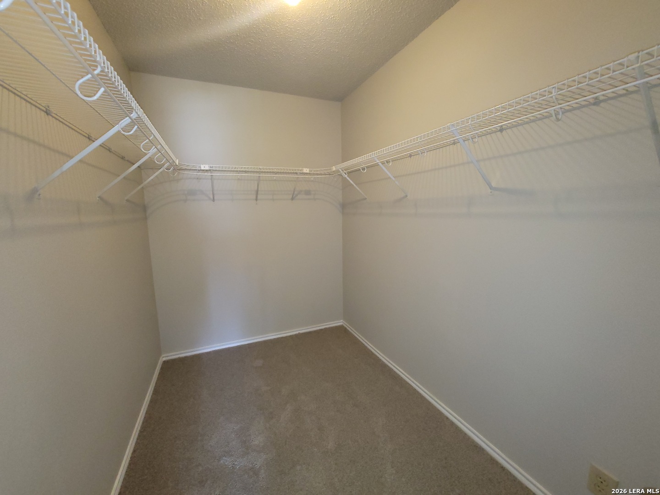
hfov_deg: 106.2
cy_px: 248
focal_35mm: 13
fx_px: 248
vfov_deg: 89.9
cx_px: 330
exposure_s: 1/40
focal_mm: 2.2
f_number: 2.2
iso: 320
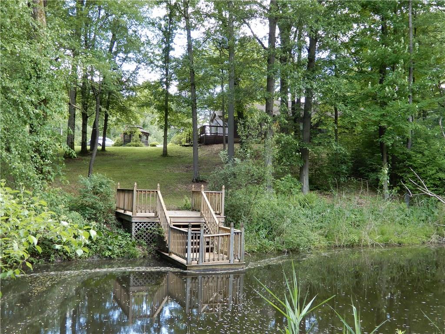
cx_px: 222
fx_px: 489
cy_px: 167
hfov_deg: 49.0
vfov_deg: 37.7
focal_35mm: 38
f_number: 4
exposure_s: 1/50
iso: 80
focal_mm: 6.8
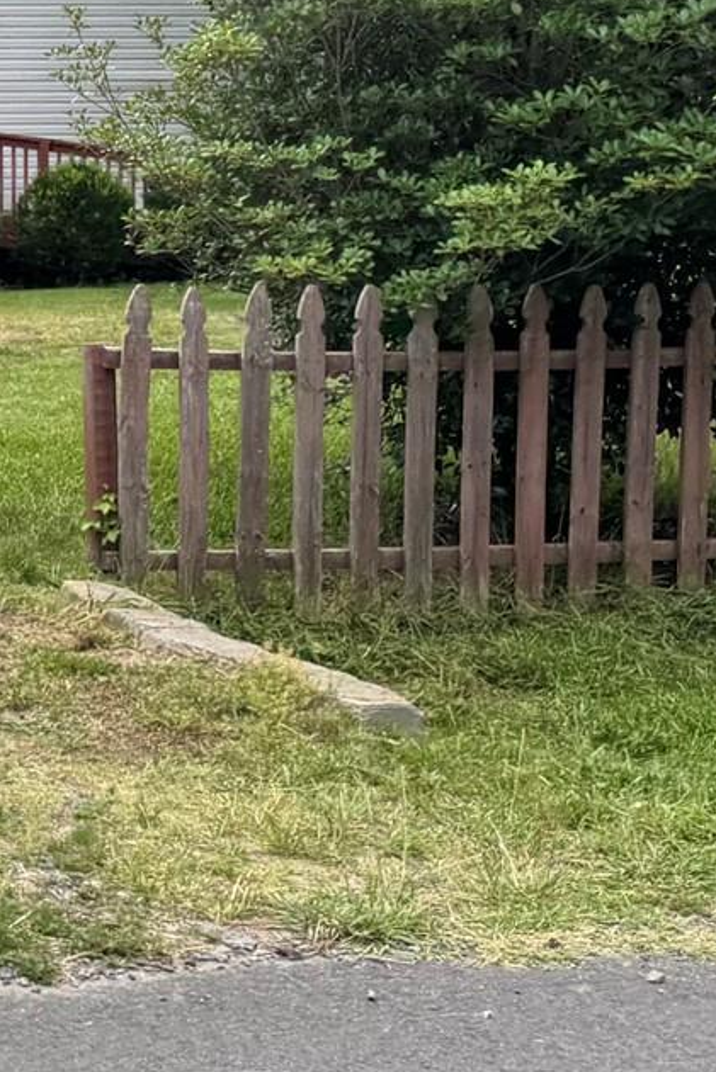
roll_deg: -1.5
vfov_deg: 24.4
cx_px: -629
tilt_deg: -0.5
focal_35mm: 81
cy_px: 124
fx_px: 2415
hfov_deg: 14.5
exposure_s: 1/802
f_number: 1.78
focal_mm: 6.76
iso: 80
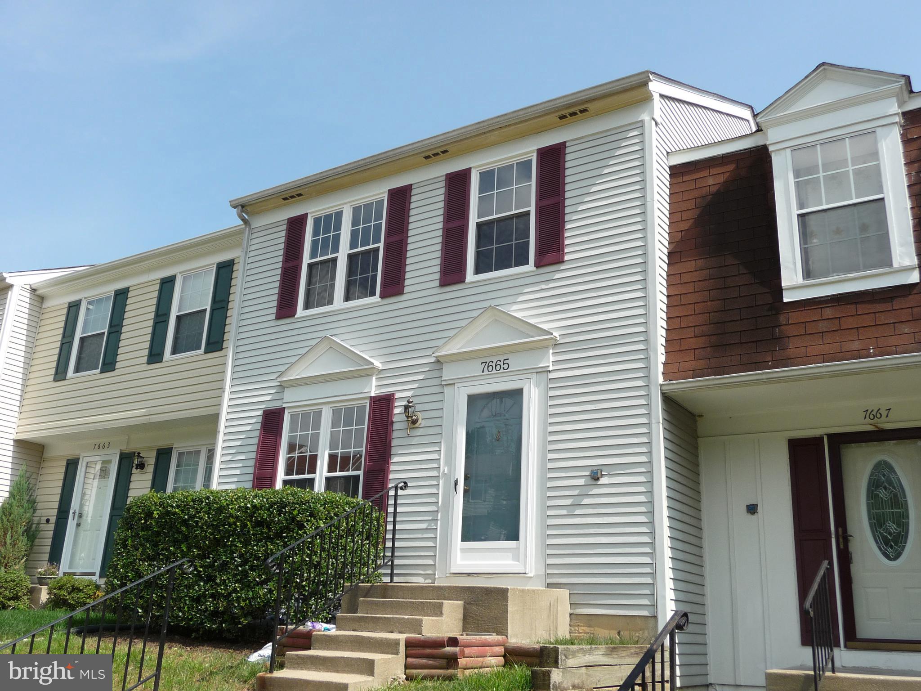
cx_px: 460
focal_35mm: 32
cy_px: 346
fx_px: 851
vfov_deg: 44.2
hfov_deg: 56.8
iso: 100
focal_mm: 5.3
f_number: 3.5
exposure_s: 1/640
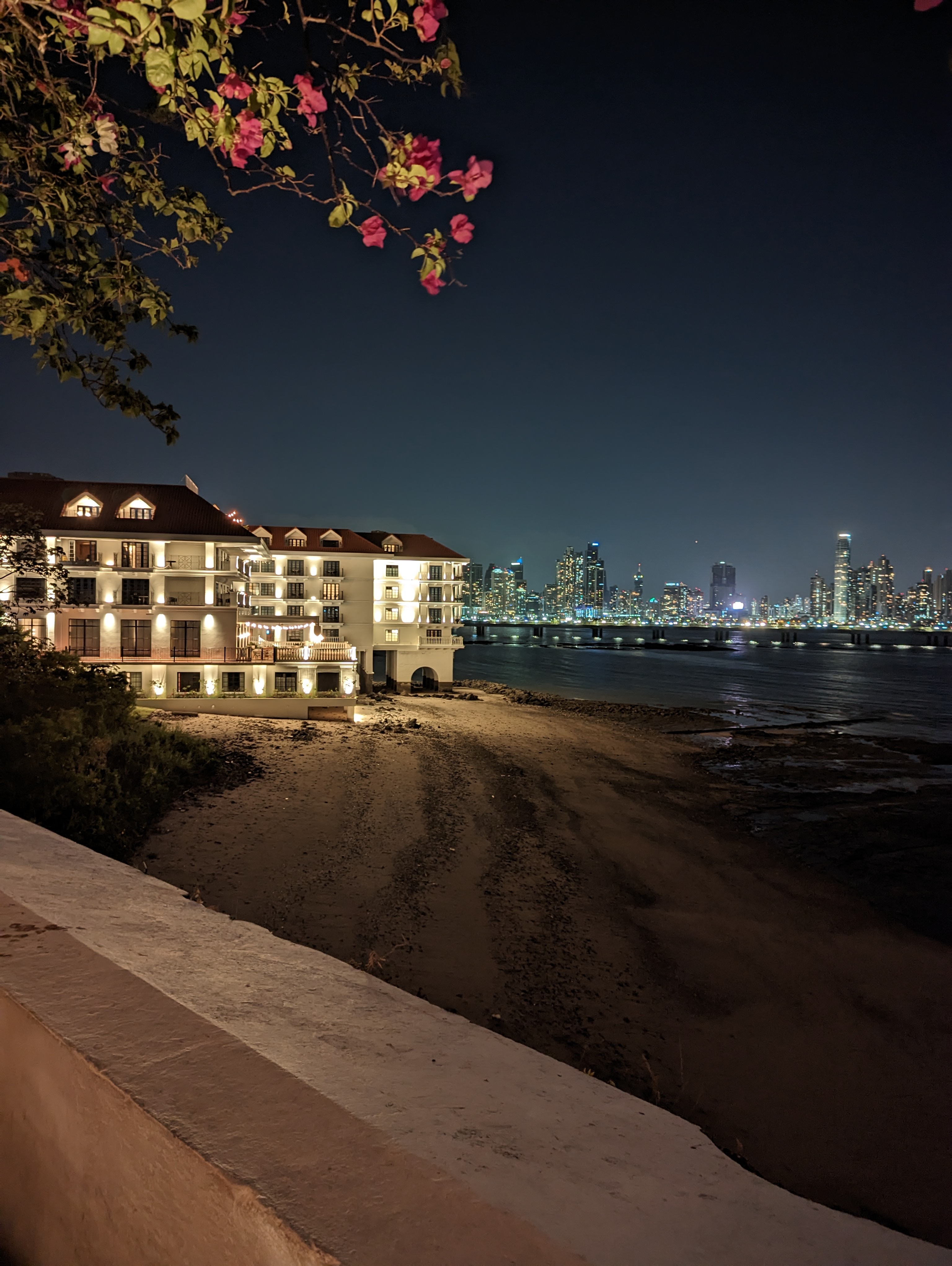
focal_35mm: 24
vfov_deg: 71.5
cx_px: 476
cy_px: 633
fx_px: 878
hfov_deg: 56.9
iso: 192
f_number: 1.85
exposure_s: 1/7.68
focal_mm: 6.81
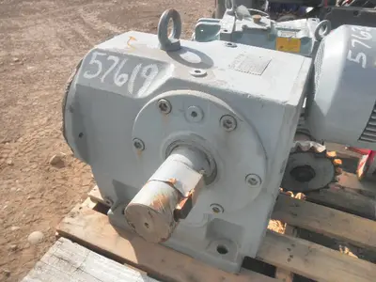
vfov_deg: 49.7
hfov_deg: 63.4
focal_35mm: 28
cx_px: 188
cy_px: 141
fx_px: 304
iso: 64
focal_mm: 5
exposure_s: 1/100
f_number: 8.5
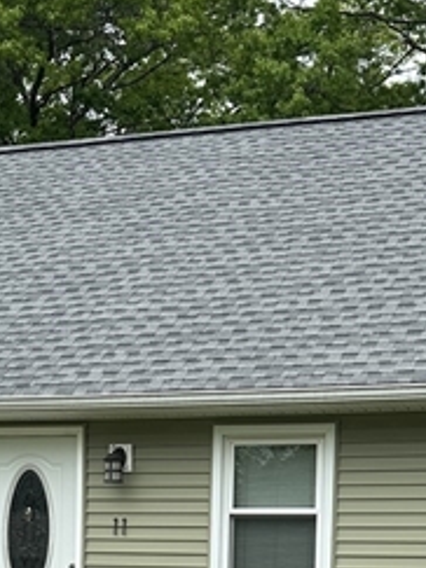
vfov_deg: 24.1
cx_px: 234
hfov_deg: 19.4
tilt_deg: +0.7
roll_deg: -1.5
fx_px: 1248
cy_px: 612
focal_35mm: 76
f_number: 1.78
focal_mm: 6.86
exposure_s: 1/1845
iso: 80
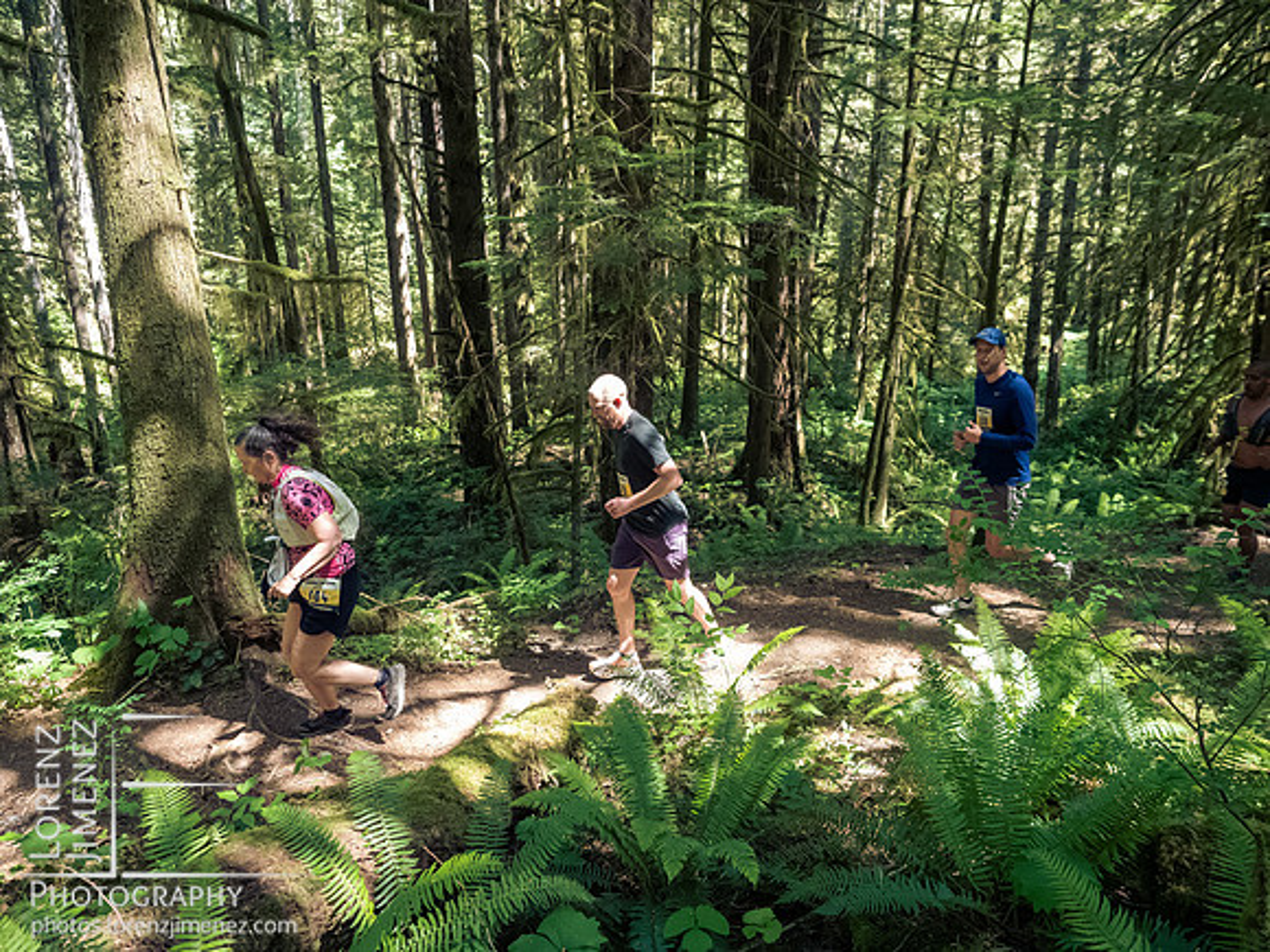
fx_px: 881
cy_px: 476
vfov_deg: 56.8
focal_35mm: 24
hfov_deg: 71.6
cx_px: 635
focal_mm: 12
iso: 4000
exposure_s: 1/1000
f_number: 2.8
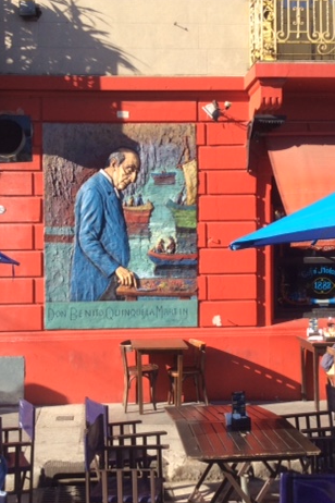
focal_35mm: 46
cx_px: 137
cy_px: 257
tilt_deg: -1.0
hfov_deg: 29.2
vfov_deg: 42.7
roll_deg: +1.5
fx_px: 642
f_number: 2.4
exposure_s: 1/529
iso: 32
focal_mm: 3.3
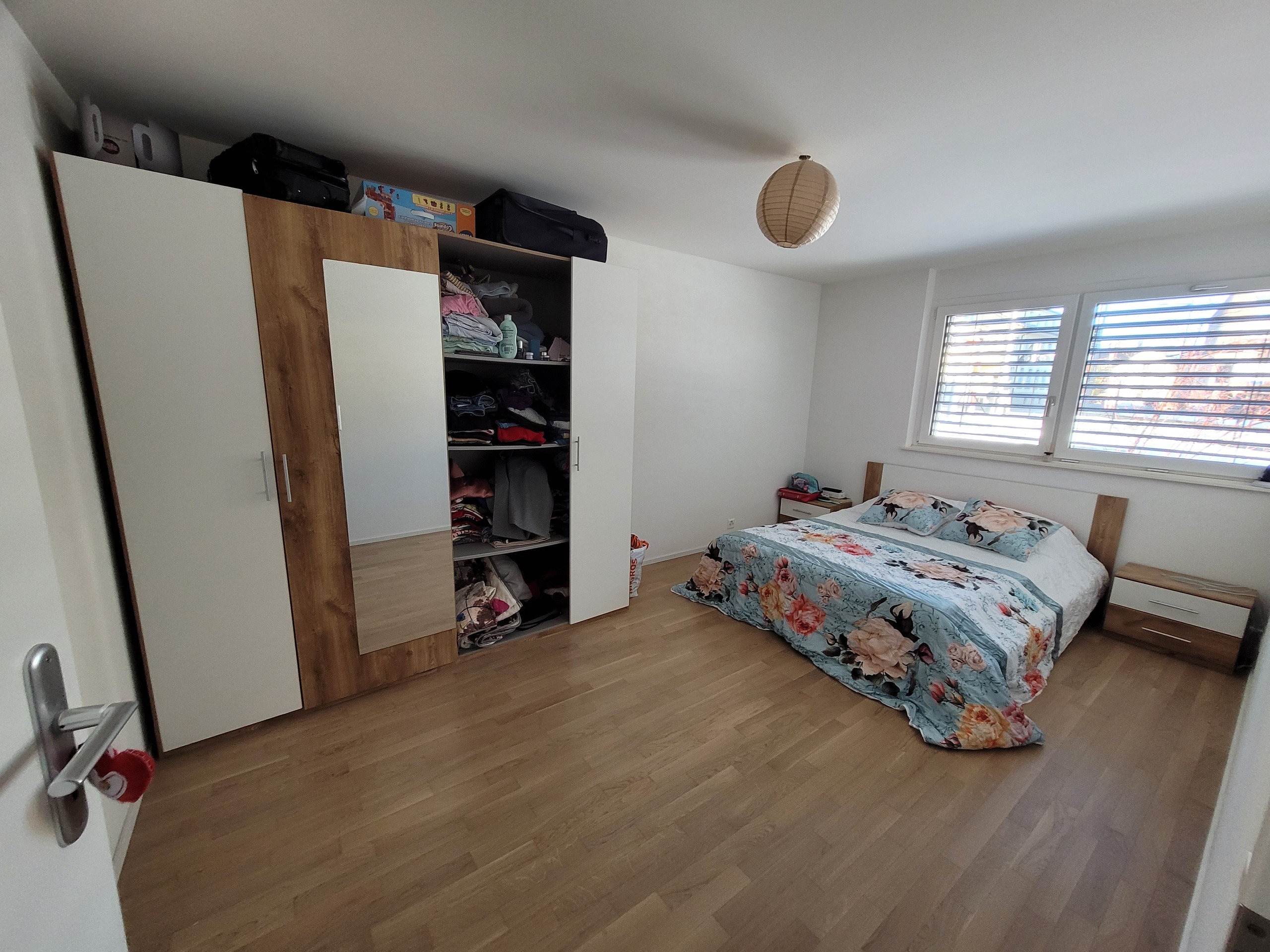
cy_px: 476
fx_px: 477
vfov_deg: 89.9
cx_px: 635
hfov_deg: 106.2
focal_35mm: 13
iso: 200
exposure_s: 1/50
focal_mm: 1.74
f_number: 2.2
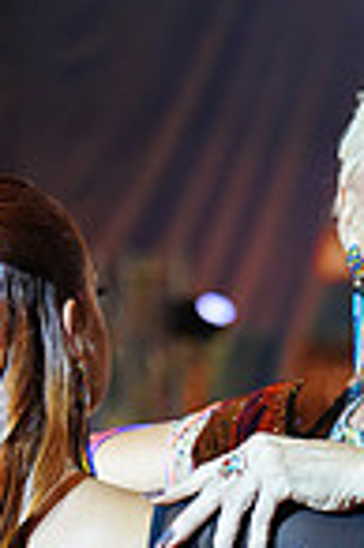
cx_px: 223
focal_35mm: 278
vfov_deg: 7.2
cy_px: 976
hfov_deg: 4.9
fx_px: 4226
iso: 3200
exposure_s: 1/640
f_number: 2.8
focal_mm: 70
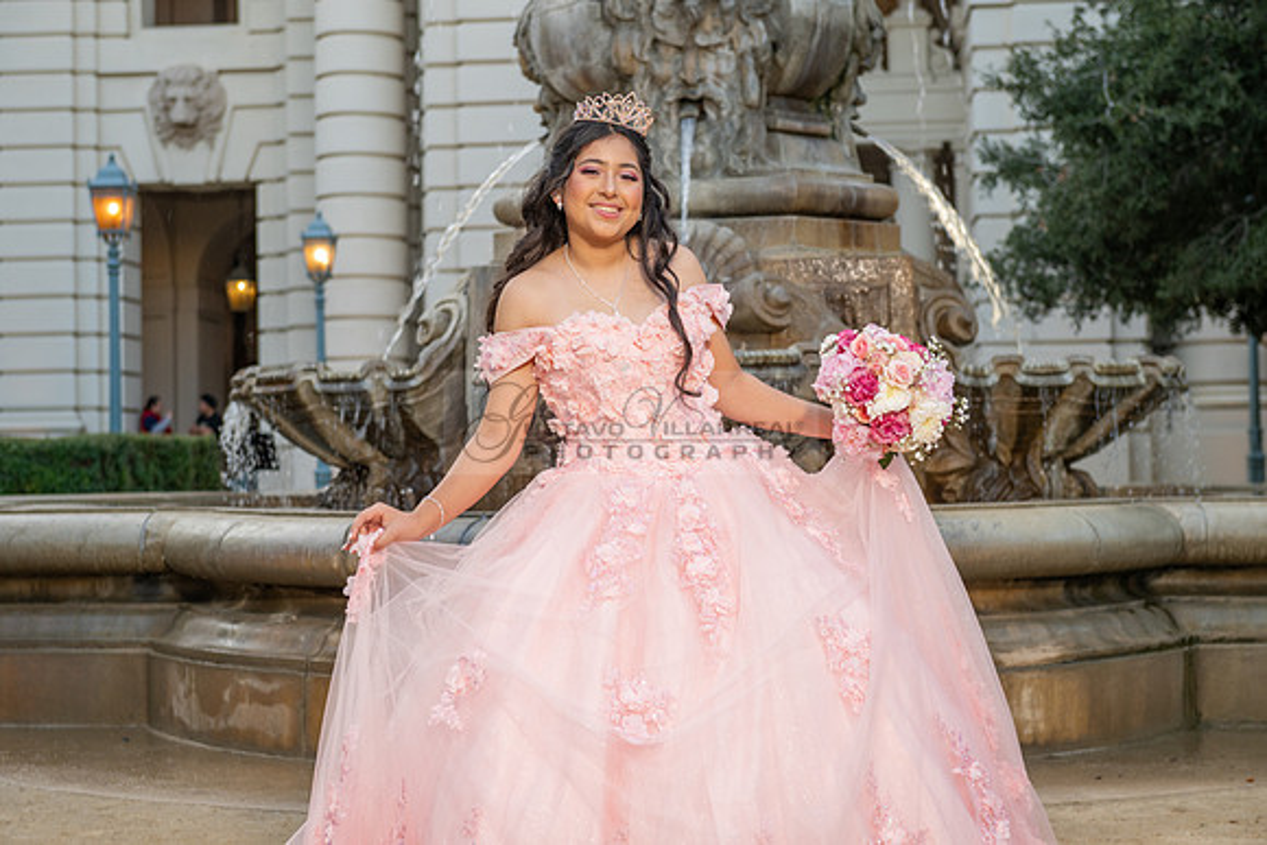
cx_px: 634
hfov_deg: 30.5
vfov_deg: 20.6
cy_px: 422
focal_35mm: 66
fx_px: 2323
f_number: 4.5
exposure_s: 1/200
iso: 320
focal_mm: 66
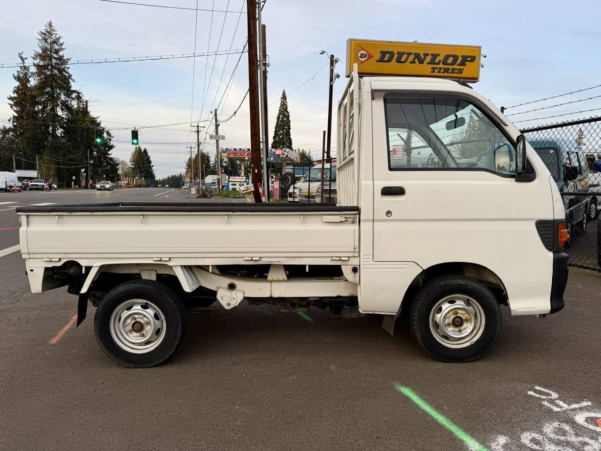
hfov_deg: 71.6
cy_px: 226
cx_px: 300
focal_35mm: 24
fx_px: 417
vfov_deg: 56.8
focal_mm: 6.76
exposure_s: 1/317
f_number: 1.78
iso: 80
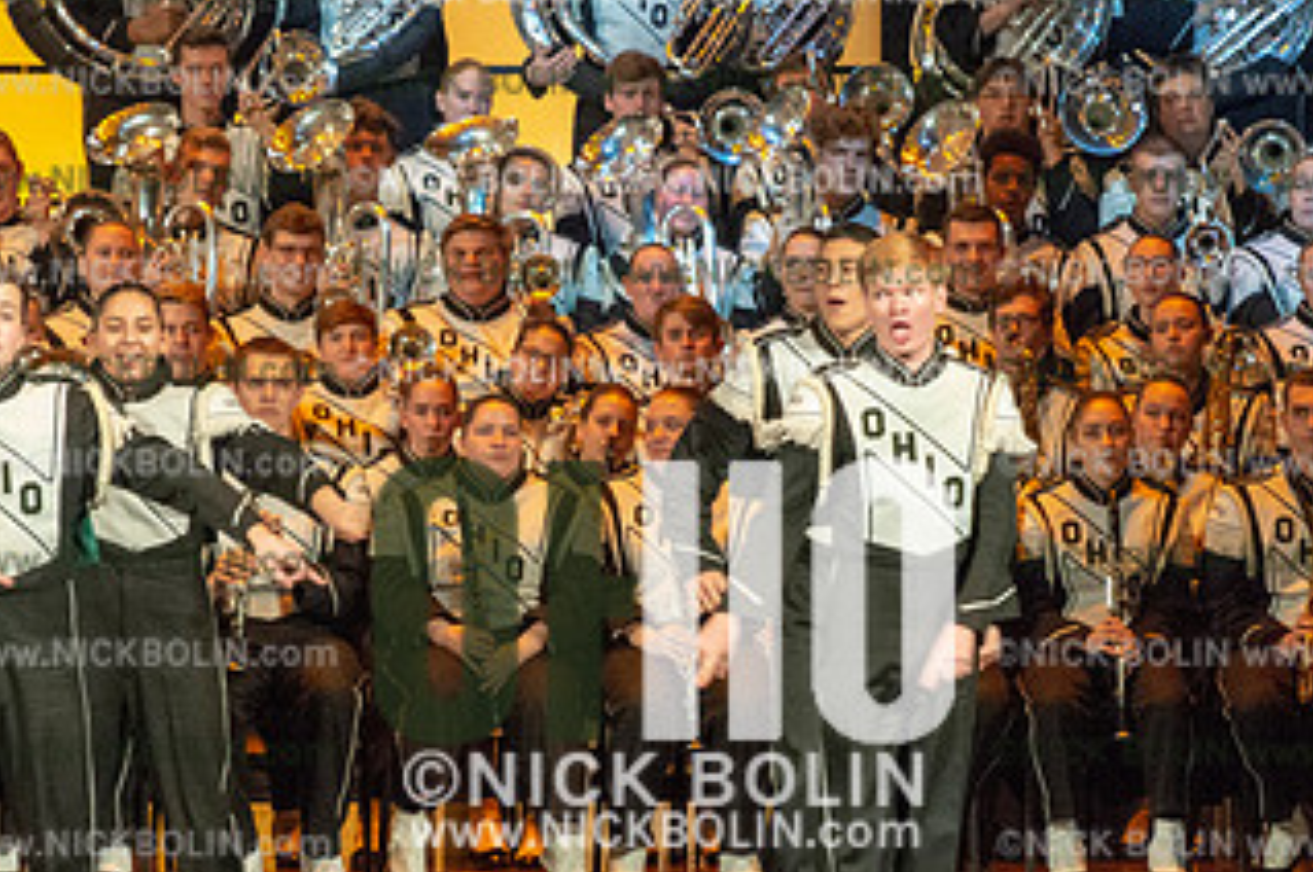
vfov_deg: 3.8
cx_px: 663
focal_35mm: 364
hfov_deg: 5.7
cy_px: 654
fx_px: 13262
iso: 8000
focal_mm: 200
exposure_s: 1/320
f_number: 5.6
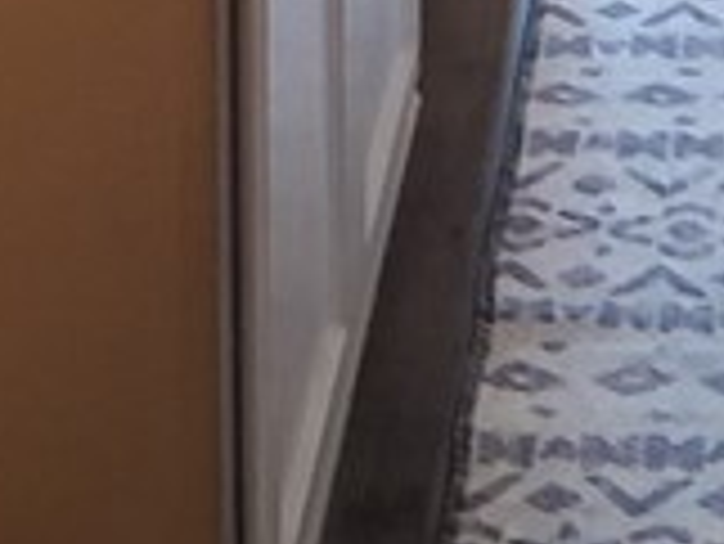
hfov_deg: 11.7
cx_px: 904
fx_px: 3454
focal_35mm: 165
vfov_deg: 7.8
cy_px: -1110
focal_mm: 3.98
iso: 640
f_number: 1.8
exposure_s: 1/24
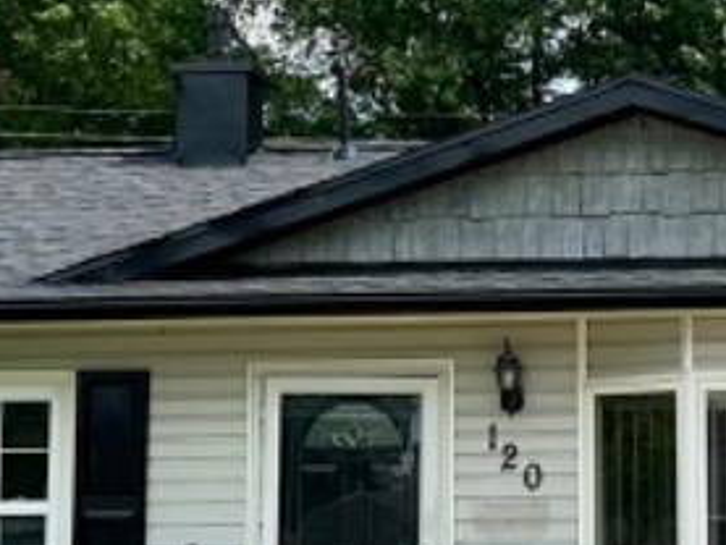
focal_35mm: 130
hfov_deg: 15.1
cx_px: 516
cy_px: 211
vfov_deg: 11.4
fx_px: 2728
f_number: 1.78
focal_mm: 6.86
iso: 80
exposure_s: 1/4762
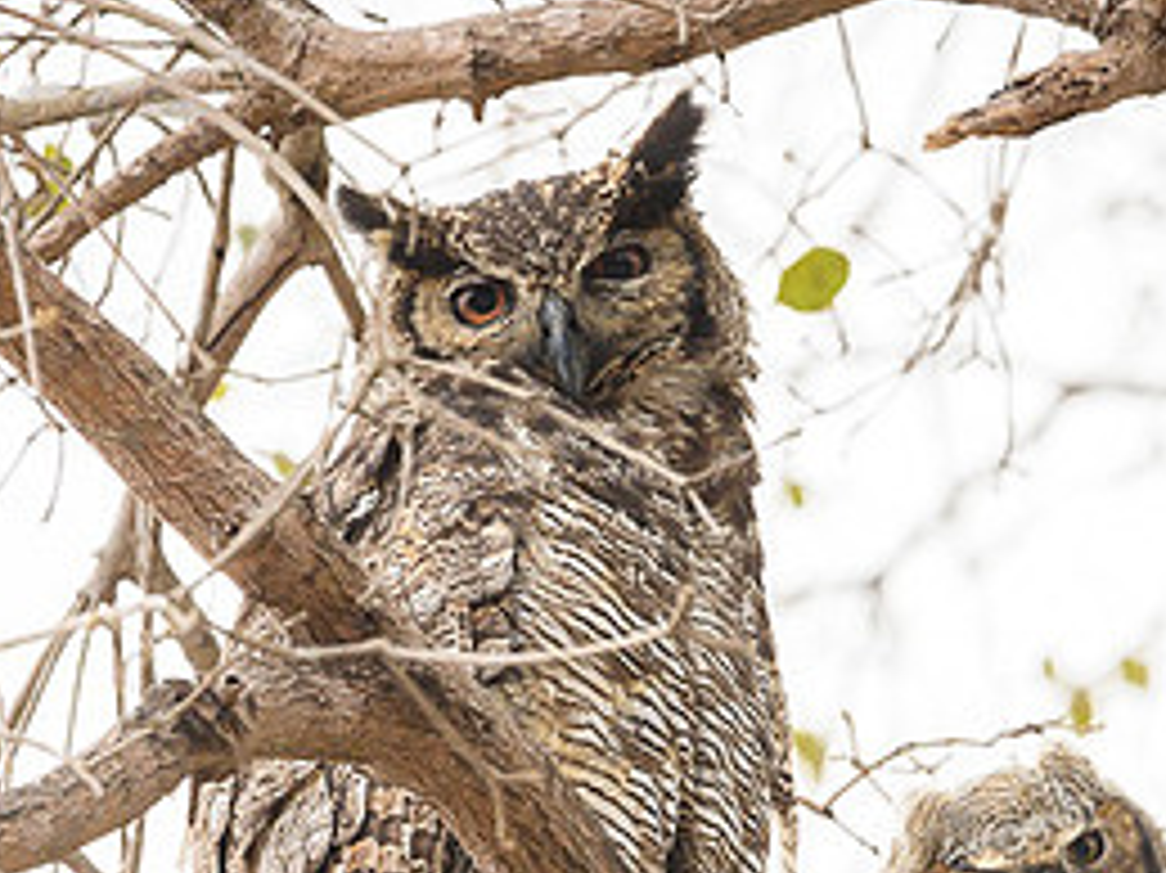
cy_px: 709
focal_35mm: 1286
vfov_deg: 1.2
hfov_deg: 1.5
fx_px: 43297
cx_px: 681
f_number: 13
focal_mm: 500
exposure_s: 1/40
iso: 1600
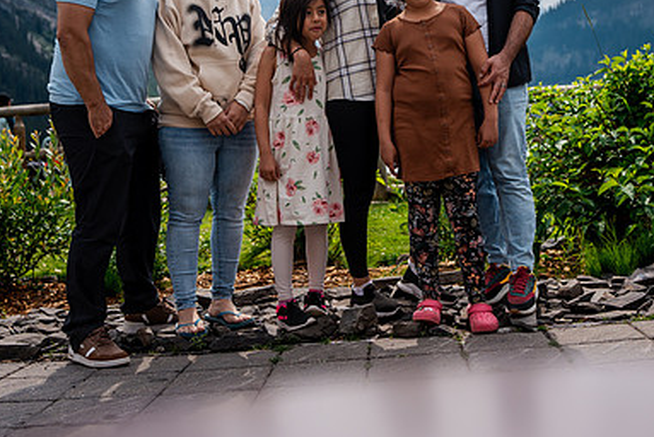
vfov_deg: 25.3
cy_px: 115
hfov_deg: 37.3
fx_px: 964
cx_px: 401
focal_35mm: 53
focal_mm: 35
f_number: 3.2
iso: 200
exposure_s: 1/2500
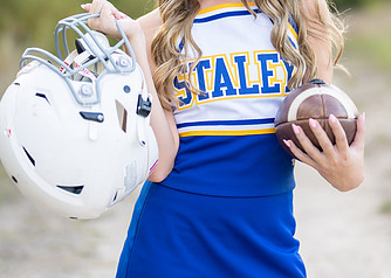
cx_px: 238
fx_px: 1065
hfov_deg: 20.8
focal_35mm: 96
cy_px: 43
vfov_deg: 14.8
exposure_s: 1/640
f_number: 1.2
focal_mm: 50
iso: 100
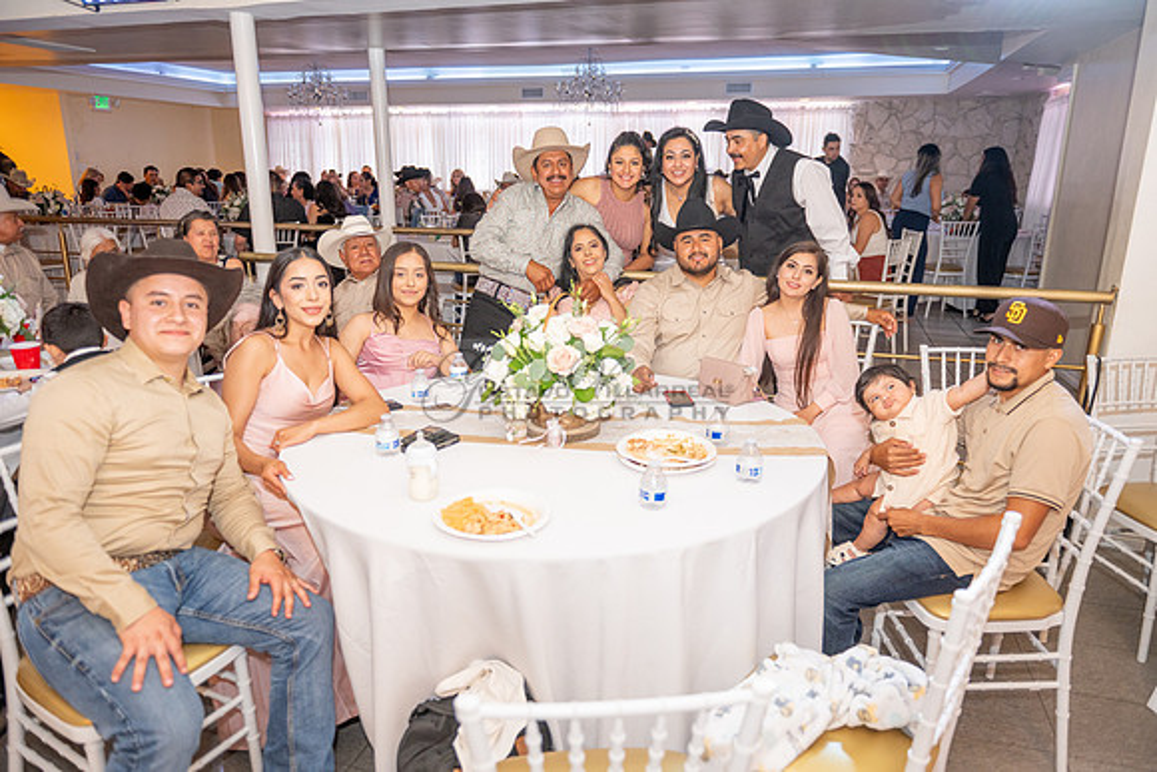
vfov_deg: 53.2
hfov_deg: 73.7
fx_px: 771
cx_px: 578
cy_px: 386
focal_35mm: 24
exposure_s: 1/160
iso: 800
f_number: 3.2
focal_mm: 24
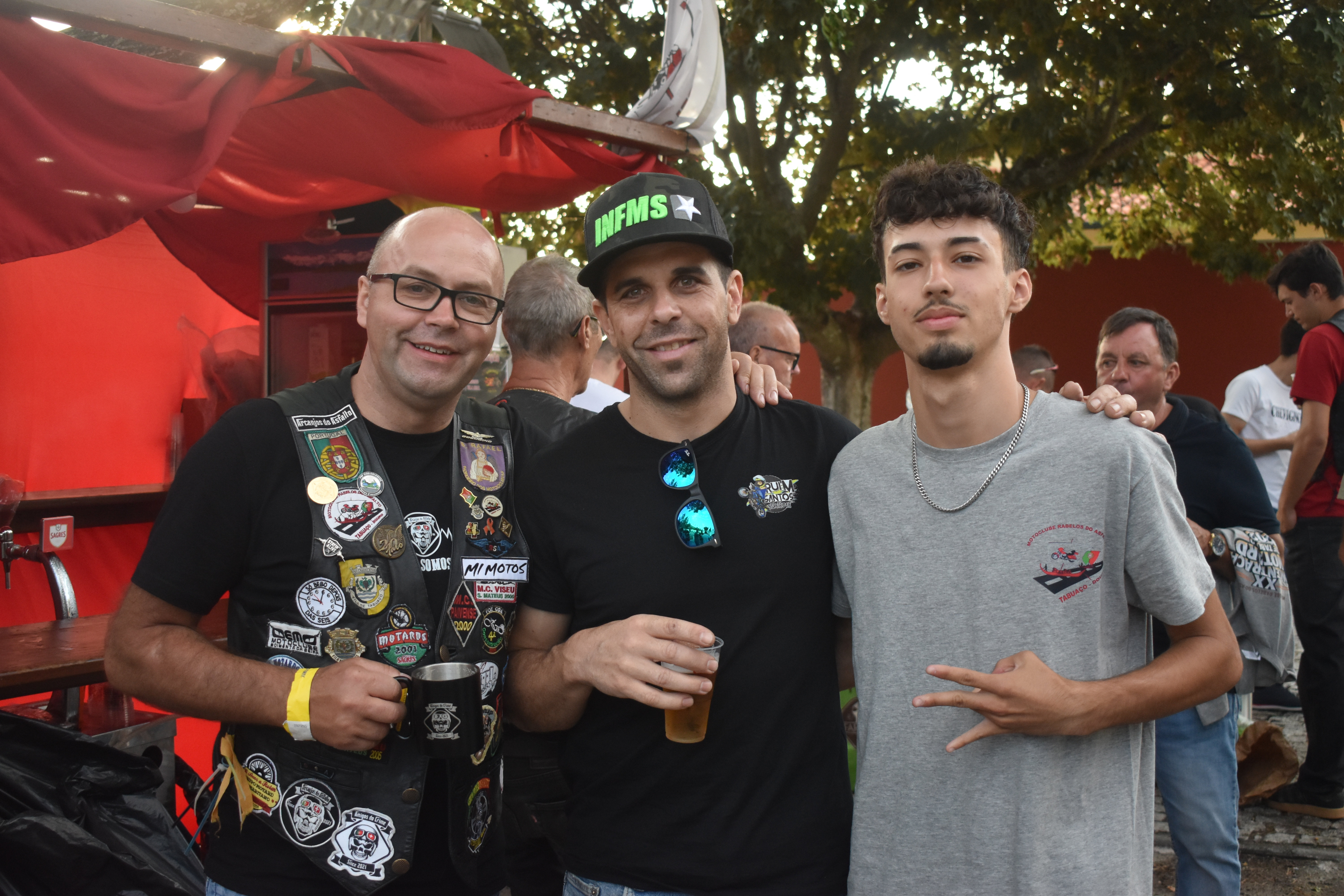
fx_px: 1680
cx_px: 672
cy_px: 448
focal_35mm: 45
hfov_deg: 43.6
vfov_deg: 29.9
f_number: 4.2
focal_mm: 30
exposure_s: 1/500
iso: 900
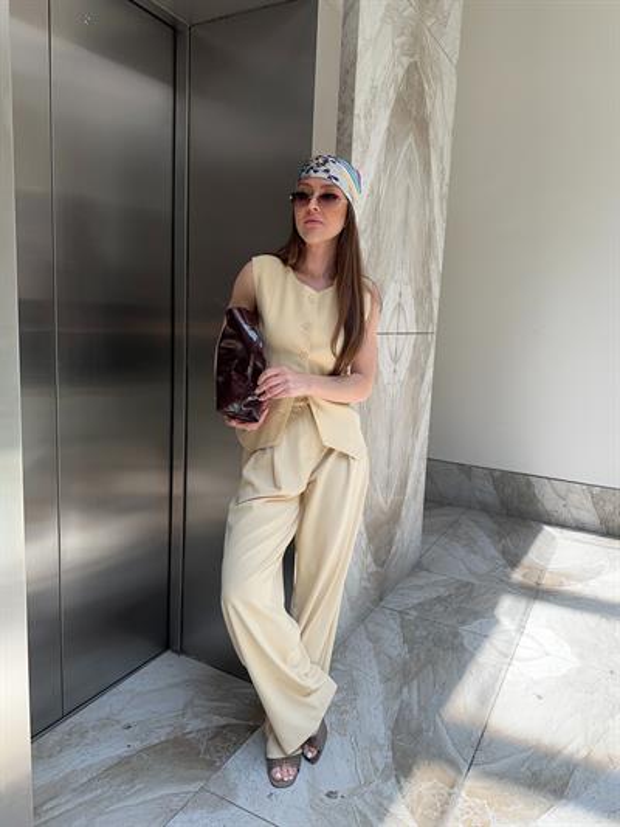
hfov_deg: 56.8
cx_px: 310
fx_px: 573
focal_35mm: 24
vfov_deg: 71.6
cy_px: 414
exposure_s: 1/181
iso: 64
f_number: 1.78
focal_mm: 6.86
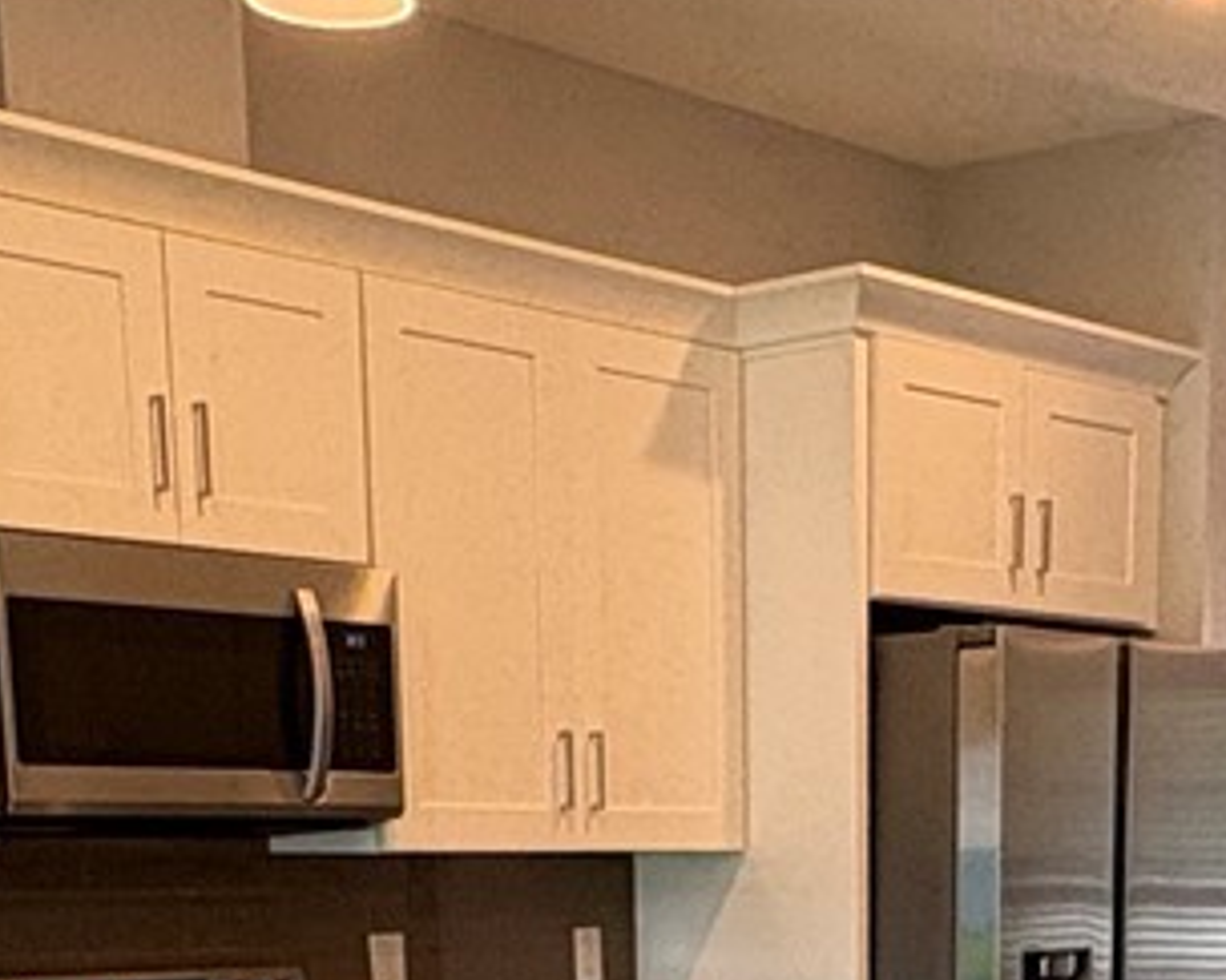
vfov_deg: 18.5
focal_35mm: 72
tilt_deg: -13.7
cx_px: 851
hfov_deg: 26.2
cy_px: 1520
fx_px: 2612
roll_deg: +1.6
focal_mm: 2.22
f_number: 2.2
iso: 250
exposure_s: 1/120
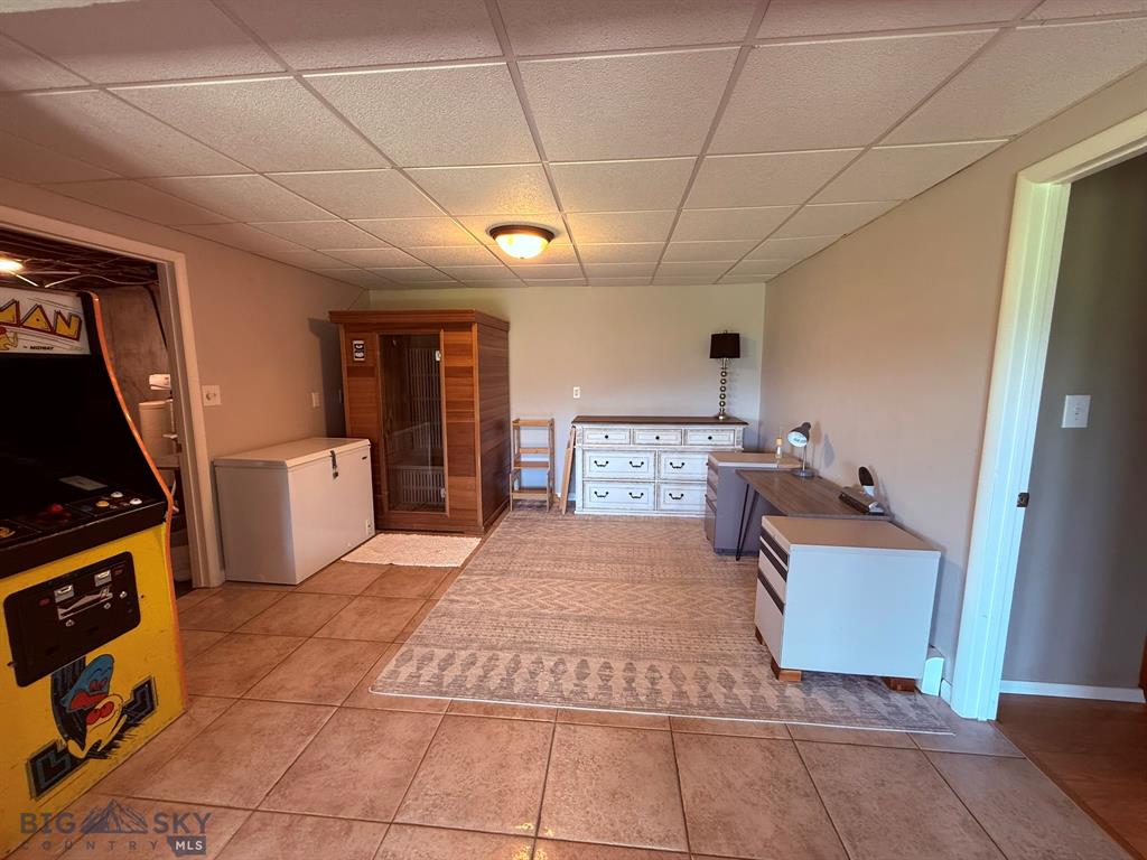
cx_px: 574
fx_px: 464
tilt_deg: -7.1
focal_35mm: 14
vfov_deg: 85.7
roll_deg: +0.2
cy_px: 430
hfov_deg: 102.1
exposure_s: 1/60
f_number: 2.2
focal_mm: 2.22
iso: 250
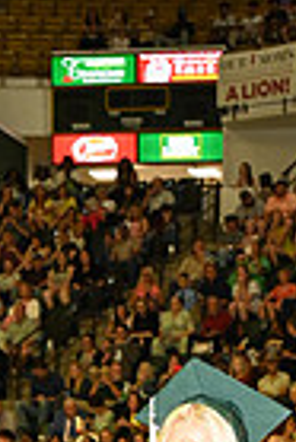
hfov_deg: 8.9
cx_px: 331
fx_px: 1894
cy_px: 890
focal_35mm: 154
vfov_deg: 11.9
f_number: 5.6
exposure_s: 1/60
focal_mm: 37
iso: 1600
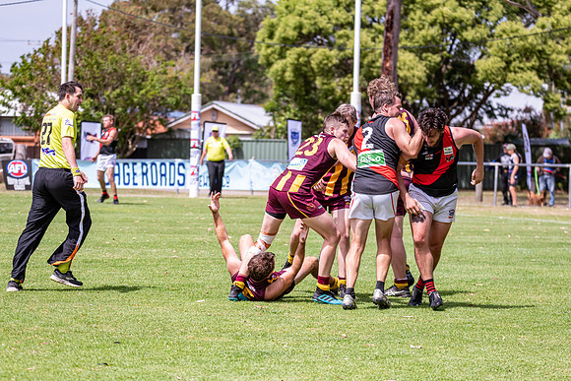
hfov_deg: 12.9
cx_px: 292
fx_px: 2522
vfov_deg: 8.6
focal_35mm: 159
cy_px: 200
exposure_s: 1/3200
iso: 800
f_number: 6.3
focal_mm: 150
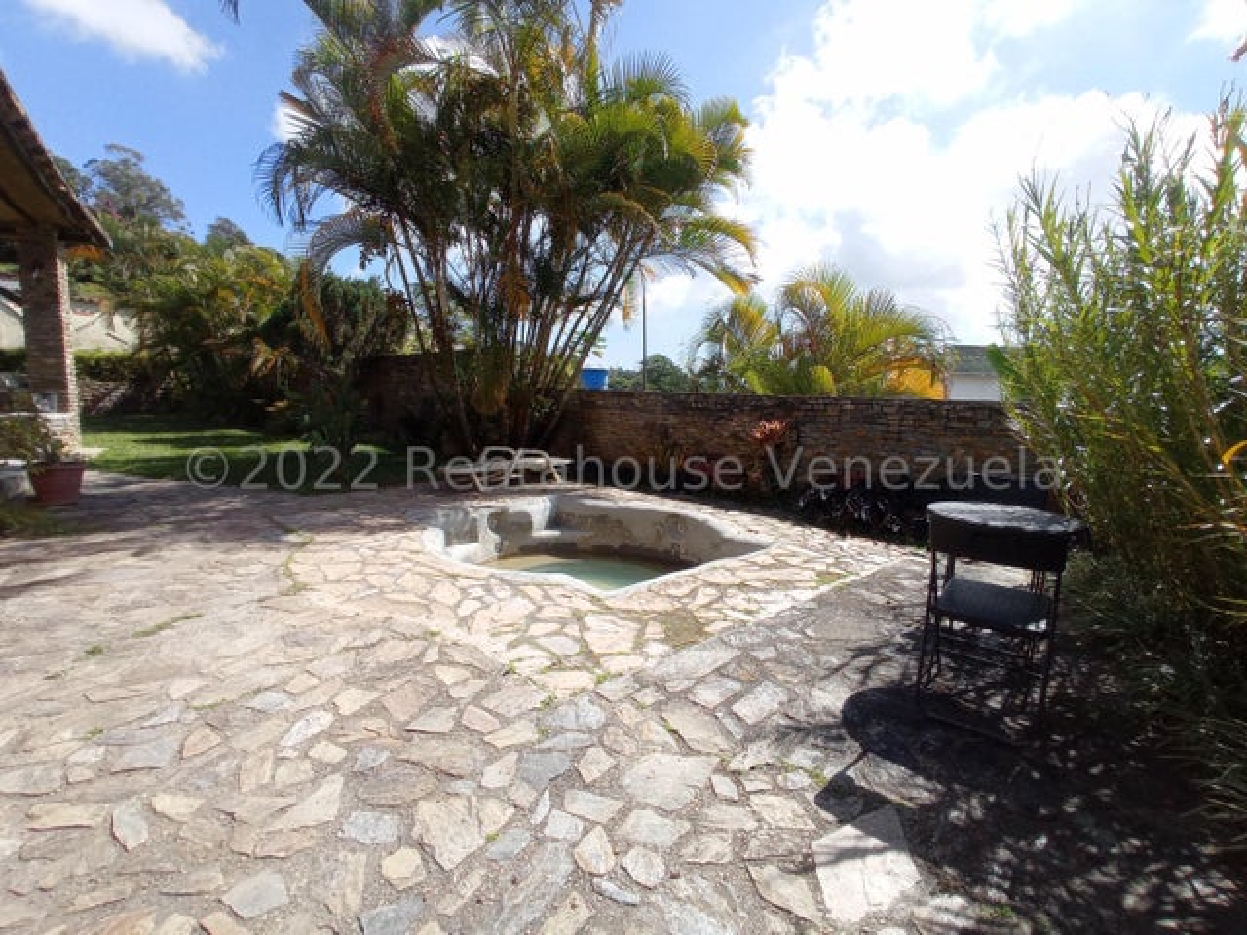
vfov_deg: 49.7
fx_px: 1009
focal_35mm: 28
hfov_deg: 63.4
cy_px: 468
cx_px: 624
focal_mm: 1.65
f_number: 2.2
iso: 113
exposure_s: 1/1116
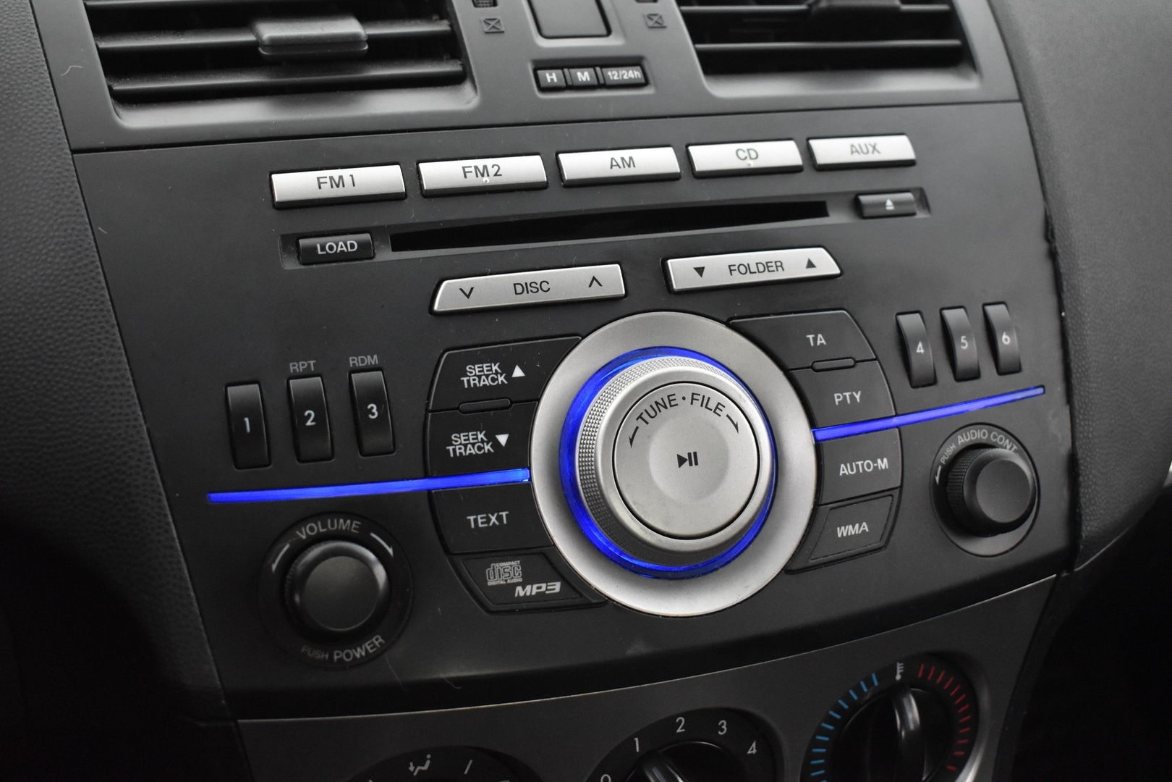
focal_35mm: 44
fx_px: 1416
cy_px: 391
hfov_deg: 45.0
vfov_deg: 30.8
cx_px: 586
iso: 3200
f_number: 4.2
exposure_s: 1/20
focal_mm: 29
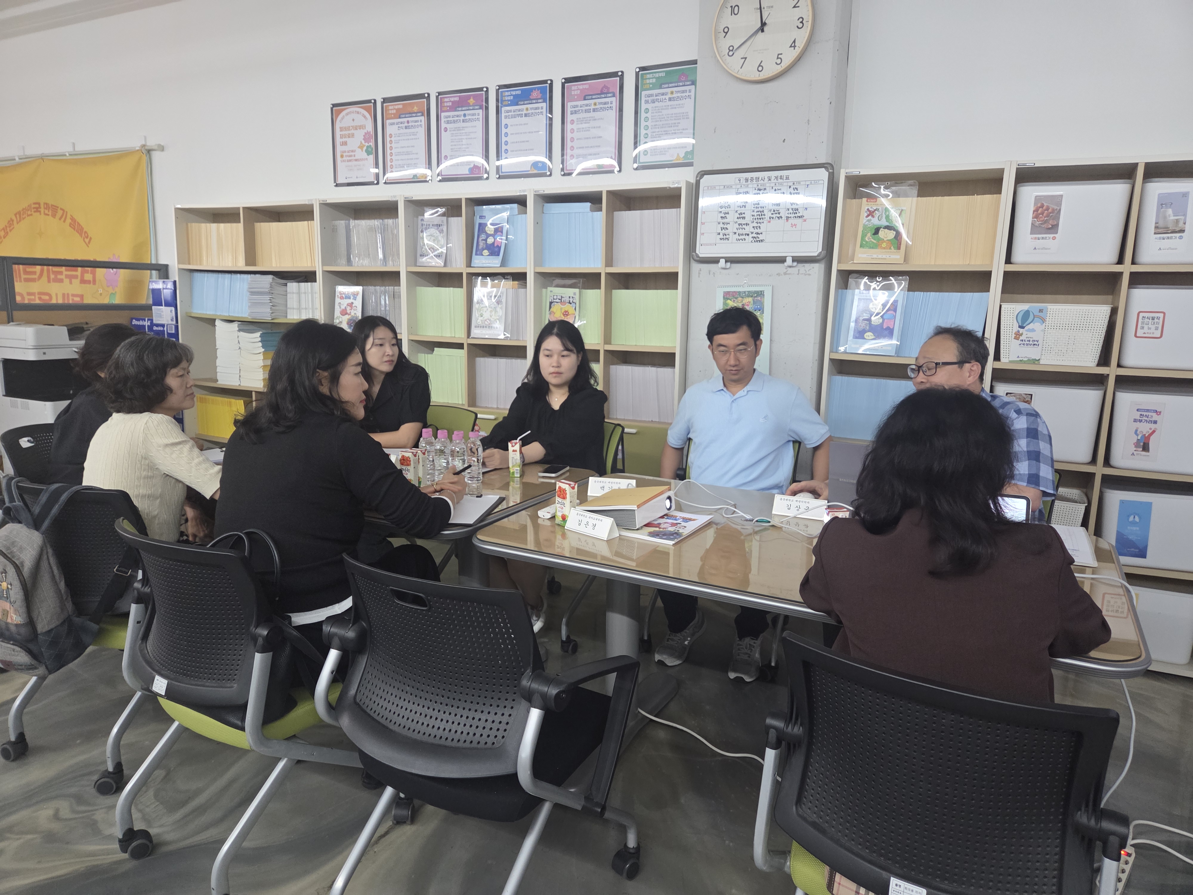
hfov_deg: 73.9
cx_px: 596
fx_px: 793
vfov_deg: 58.9
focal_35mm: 23
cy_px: 448
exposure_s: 1/120
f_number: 1.8
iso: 800
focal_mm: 5.4
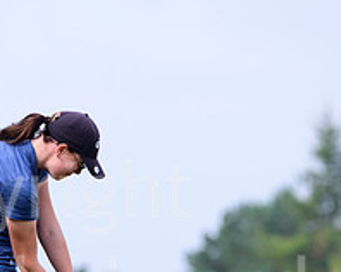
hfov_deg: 2.8
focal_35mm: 688
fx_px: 6937
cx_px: 86
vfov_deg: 2.2
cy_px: 302
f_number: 5.6
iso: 500
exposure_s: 1/1250
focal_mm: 250
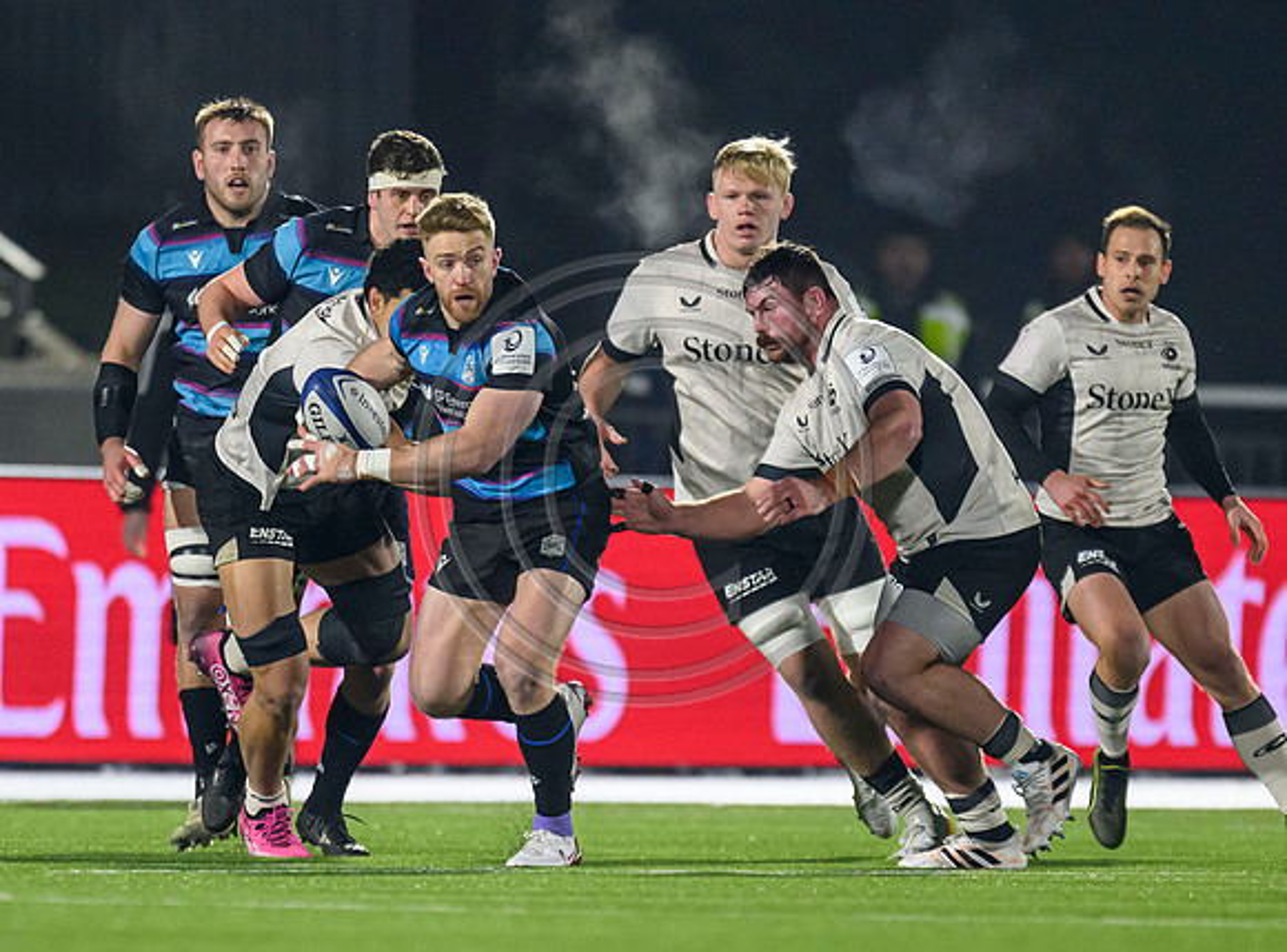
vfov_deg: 1.5
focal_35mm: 986
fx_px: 36464
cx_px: 467
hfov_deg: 2.0
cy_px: 659
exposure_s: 1/1250
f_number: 4
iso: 5000
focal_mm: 560
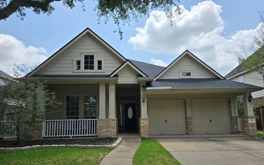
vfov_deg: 49.0
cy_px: 99
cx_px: 134
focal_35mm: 25
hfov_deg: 72.5
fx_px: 180
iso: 12
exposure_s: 1/986
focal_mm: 6.3
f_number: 1.7
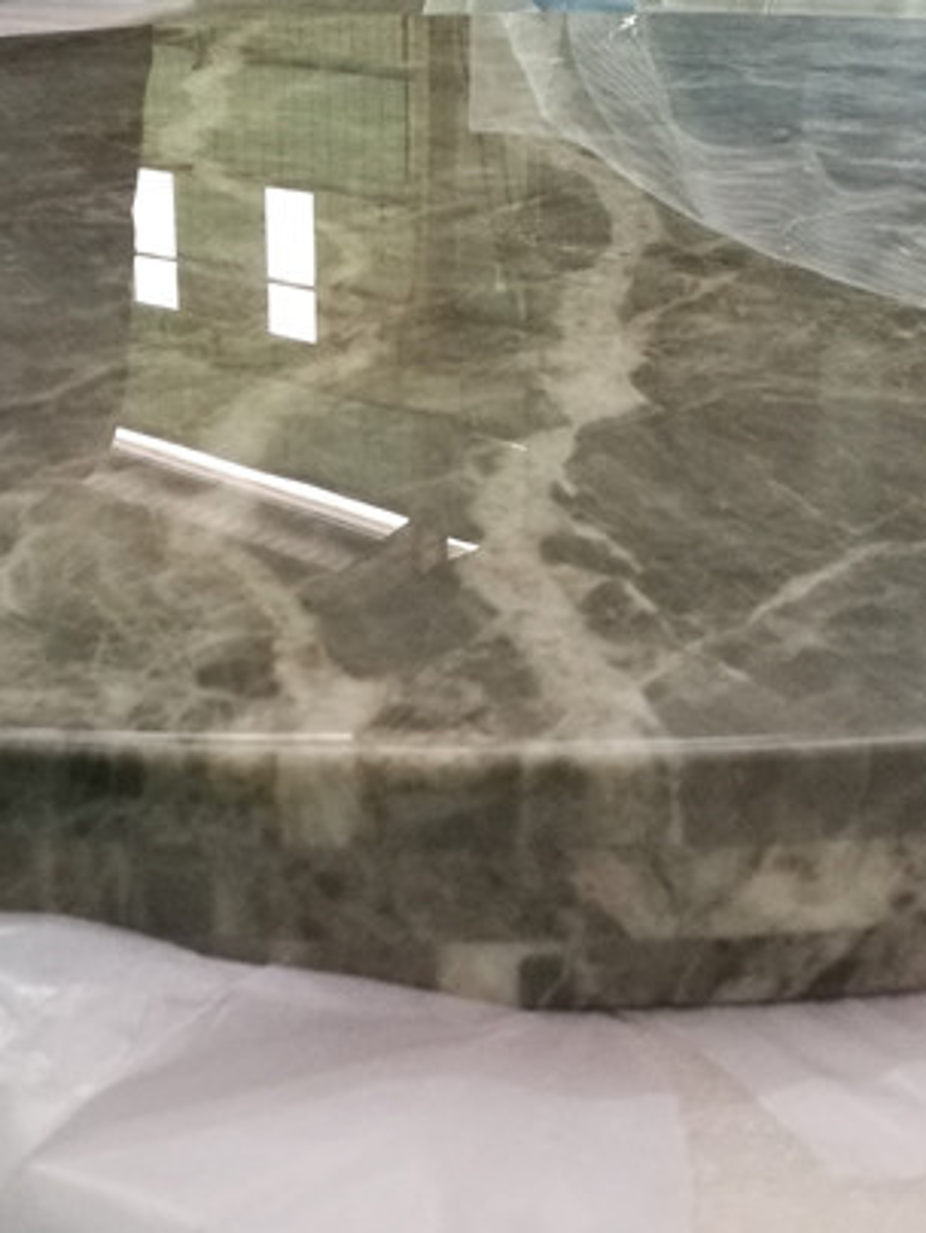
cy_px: 419
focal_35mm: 60
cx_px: 369
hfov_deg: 24.4
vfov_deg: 31.9
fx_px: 2139
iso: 400
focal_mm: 4.5
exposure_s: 1/25
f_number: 2.2
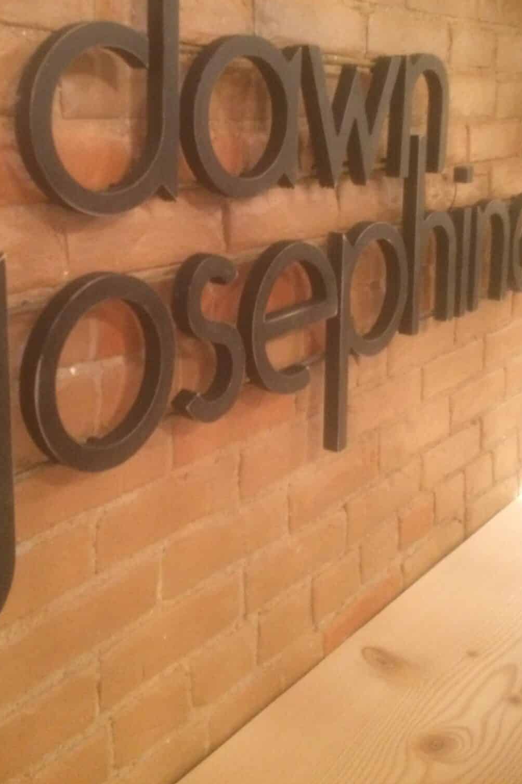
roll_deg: +2.5
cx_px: 171
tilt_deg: -7.2
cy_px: 254
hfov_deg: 32.3
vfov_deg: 46.6
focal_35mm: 41
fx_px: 892
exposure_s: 1/15
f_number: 2.2
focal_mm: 4.15
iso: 320
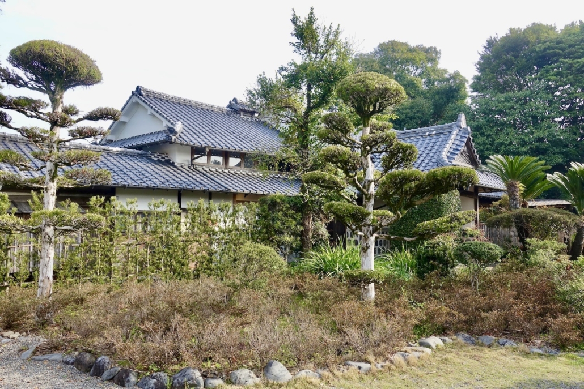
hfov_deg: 65.5
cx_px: 292
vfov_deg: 46.4
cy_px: 194
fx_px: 454
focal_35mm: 28
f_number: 5.6
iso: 125
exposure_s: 1/125
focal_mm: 10.42
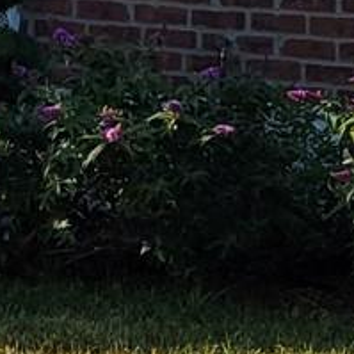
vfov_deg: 6.9
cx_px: -133
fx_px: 2731
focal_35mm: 236
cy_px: -550
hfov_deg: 7.3
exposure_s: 1/1030
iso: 40
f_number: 1.8
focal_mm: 5.4
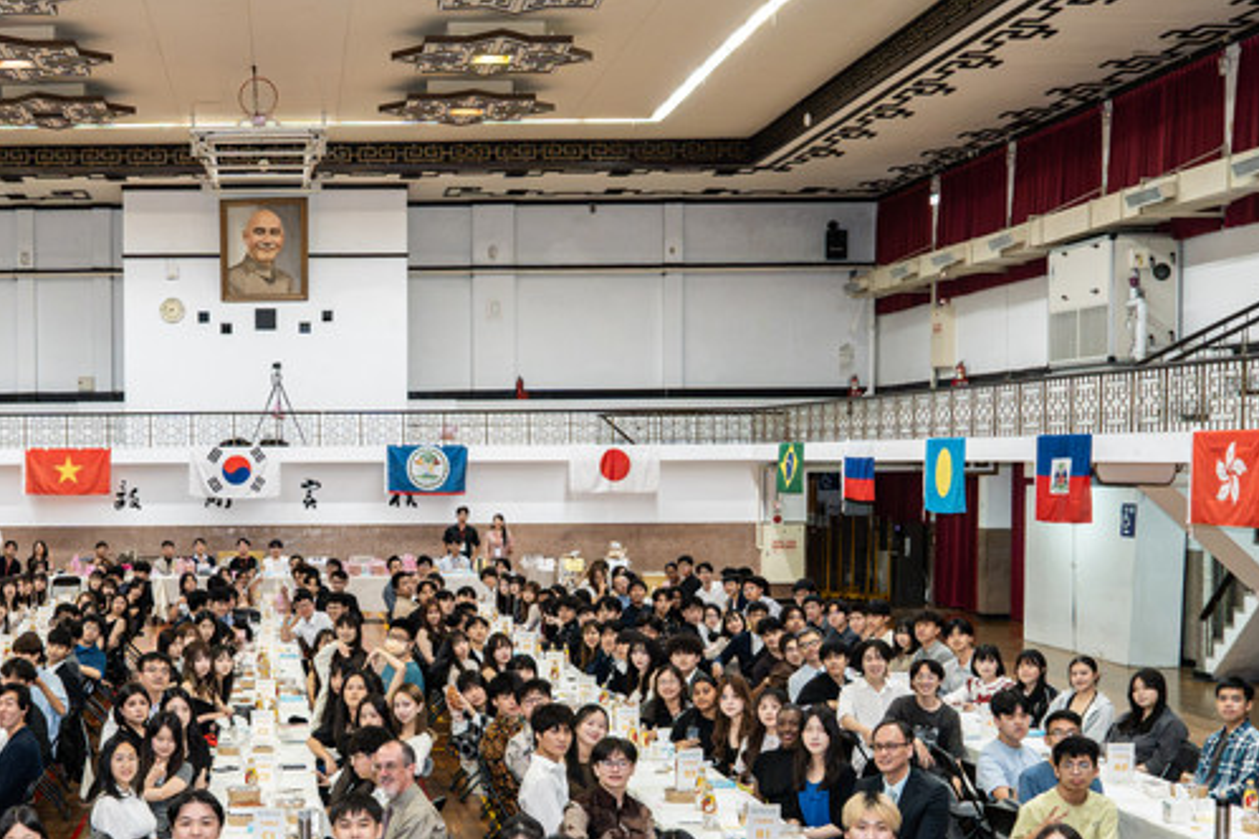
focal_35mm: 58
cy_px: 555
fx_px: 2028
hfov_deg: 33.5
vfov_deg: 23.3
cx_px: 252
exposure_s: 1/125
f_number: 5.6
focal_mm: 28
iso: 3200
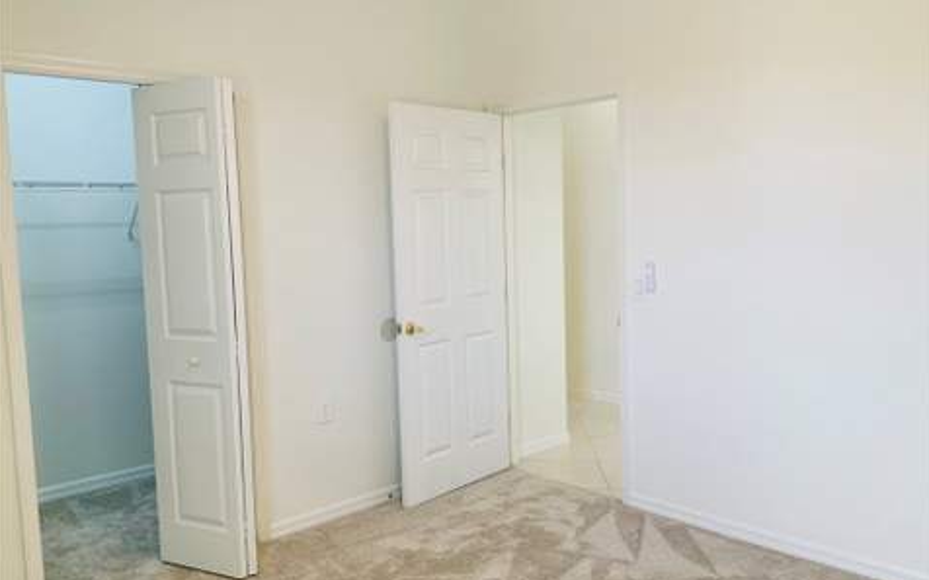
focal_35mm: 31
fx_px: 784
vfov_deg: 40.6
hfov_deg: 61.3
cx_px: 466
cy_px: 287
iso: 64
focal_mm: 3
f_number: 1.8
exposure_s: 1/107
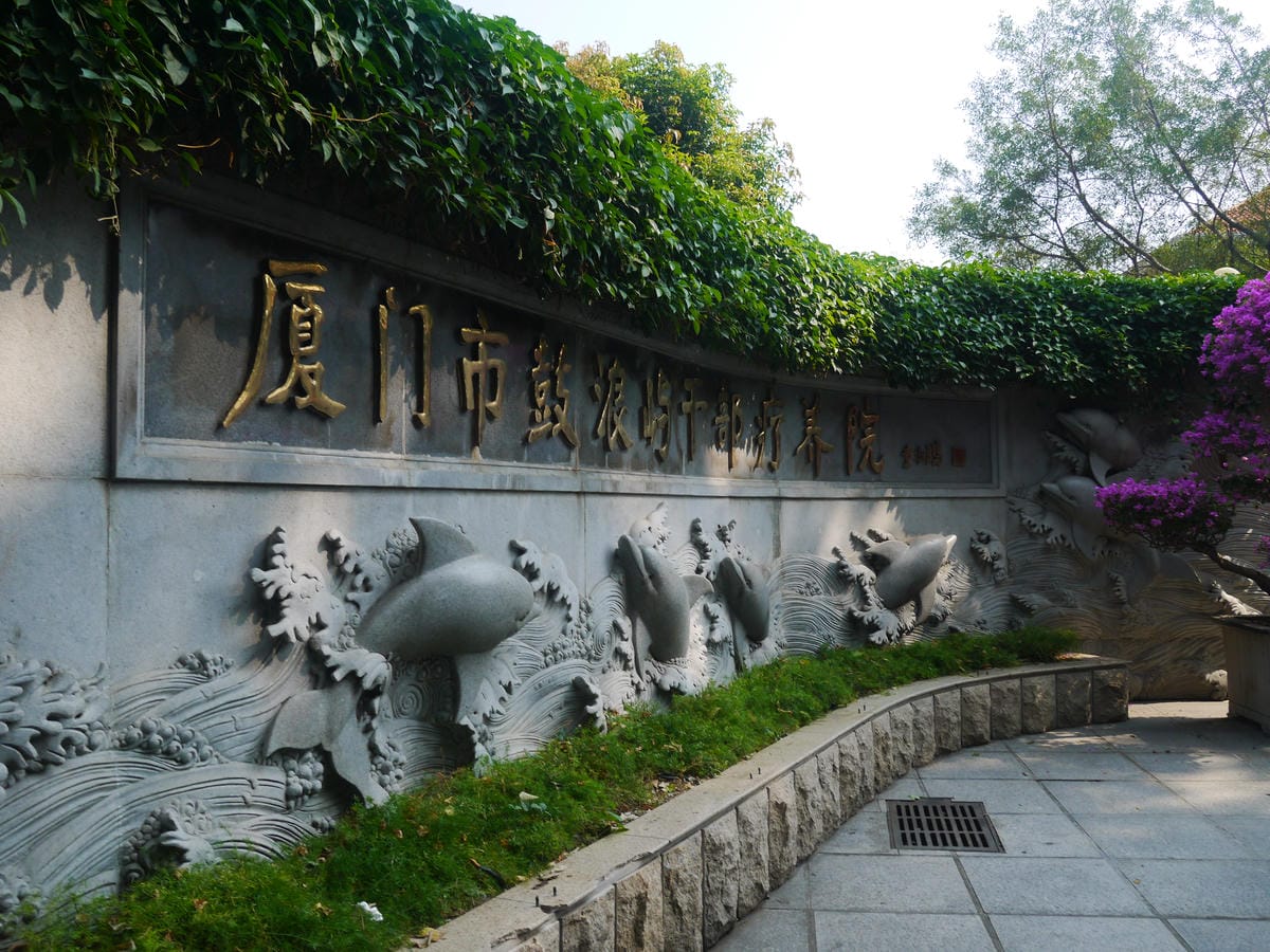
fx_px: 1027
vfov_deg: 49.7
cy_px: 476
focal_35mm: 28
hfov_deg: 63.4
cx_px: 635
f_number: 5.6
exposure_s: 1/320
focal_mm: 14
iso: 160
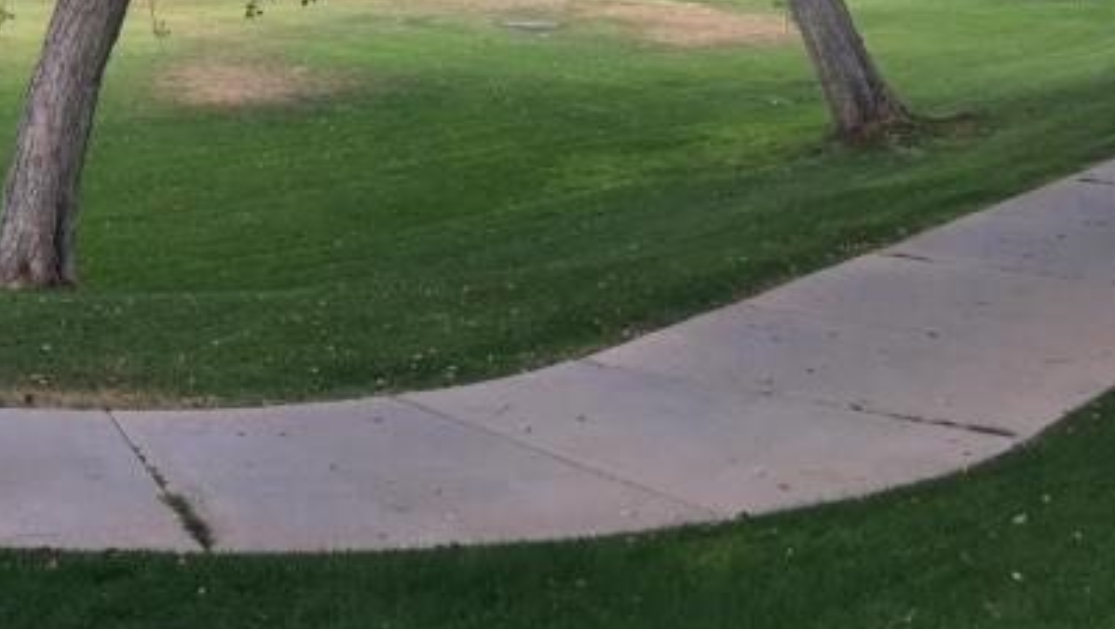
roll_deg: -0.2
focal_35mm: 81
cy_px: -101
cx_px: -296
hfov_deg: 23.4
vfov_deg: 14.5
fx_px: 2396
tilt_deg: -2.0
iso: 32
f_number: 2.2
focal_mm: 4.15
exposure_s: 1/153
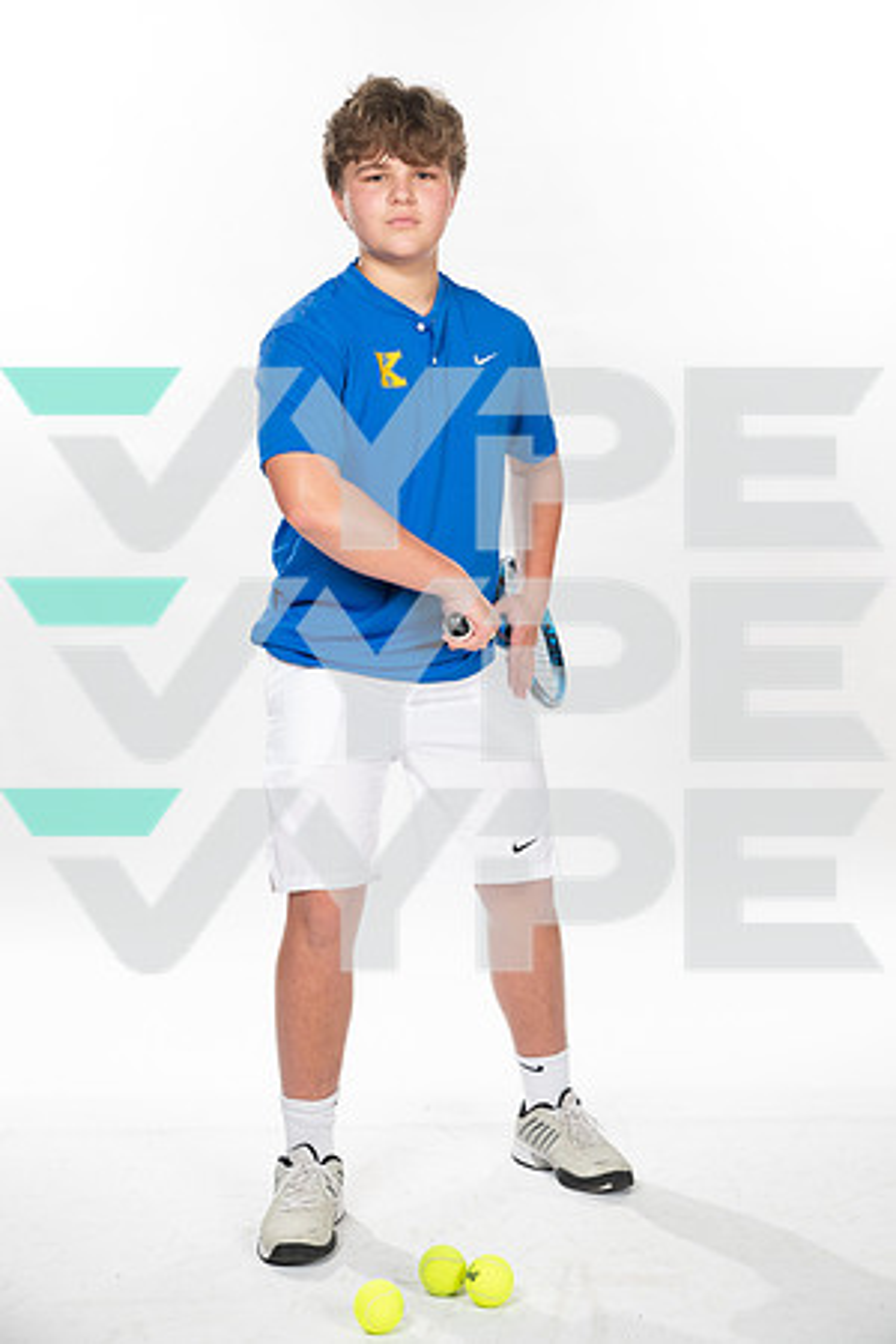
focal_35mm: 56
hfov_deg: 24.2
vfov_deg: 35.6
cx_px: 448
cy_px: 672
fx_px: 2091
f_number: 7.1
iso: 800
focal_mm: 56
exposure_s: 1/320
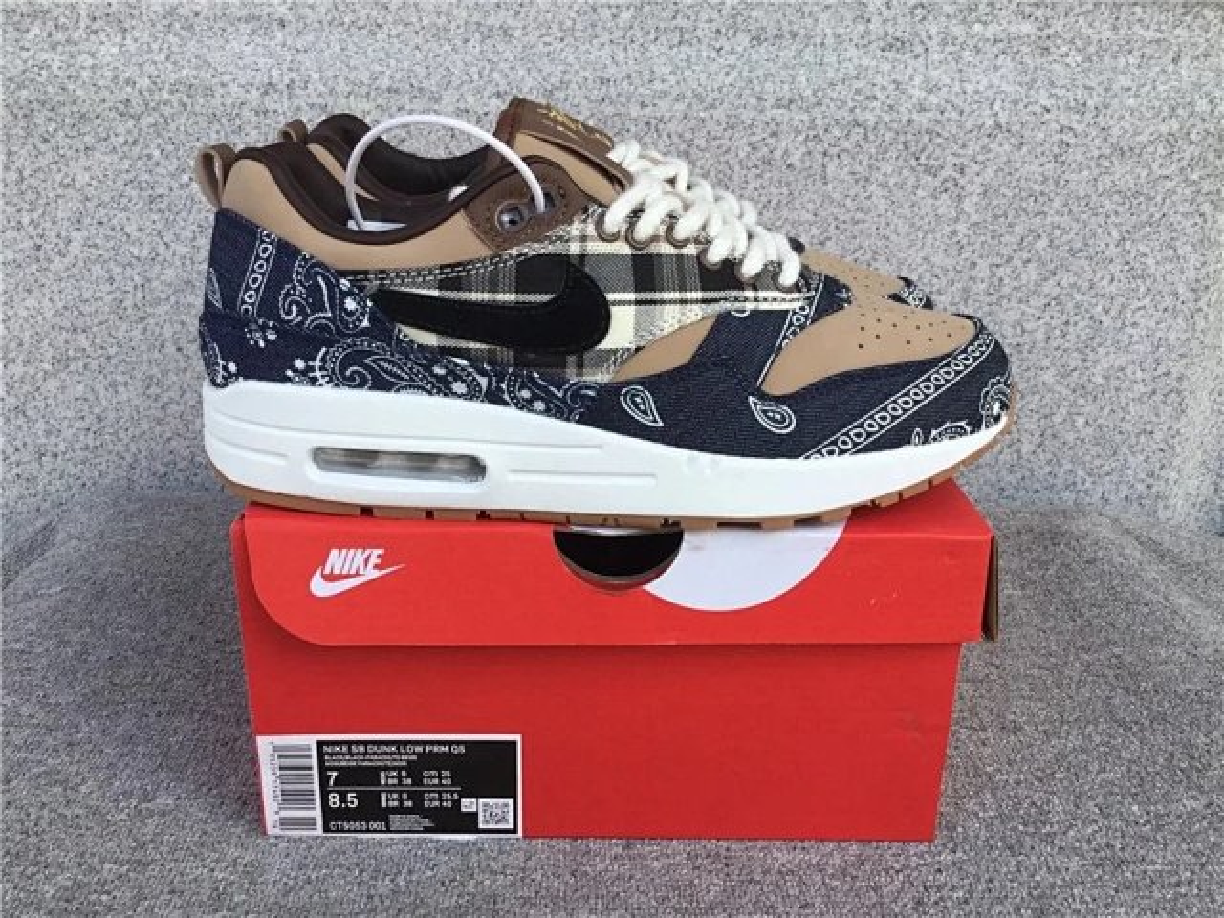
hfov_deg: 58.4
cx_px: 612
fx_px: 1096
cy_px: 459
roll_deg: -0.8
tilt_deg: -19.7
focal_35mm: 31
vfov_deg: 45.4
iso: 25
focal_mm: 3.3
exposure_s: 1/292
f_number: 2.4
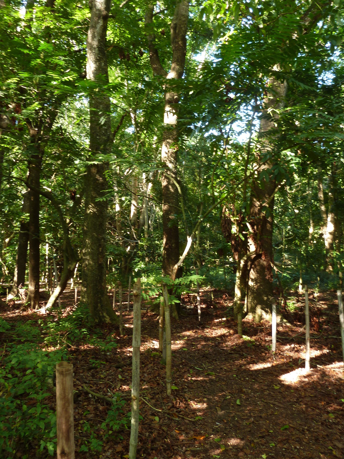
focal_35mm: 25
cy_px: 230
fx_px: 331
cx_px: 172
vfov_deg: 69.4
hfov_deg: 54.9
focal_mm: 4.1
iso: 80
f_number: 3.3
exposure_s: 1/10
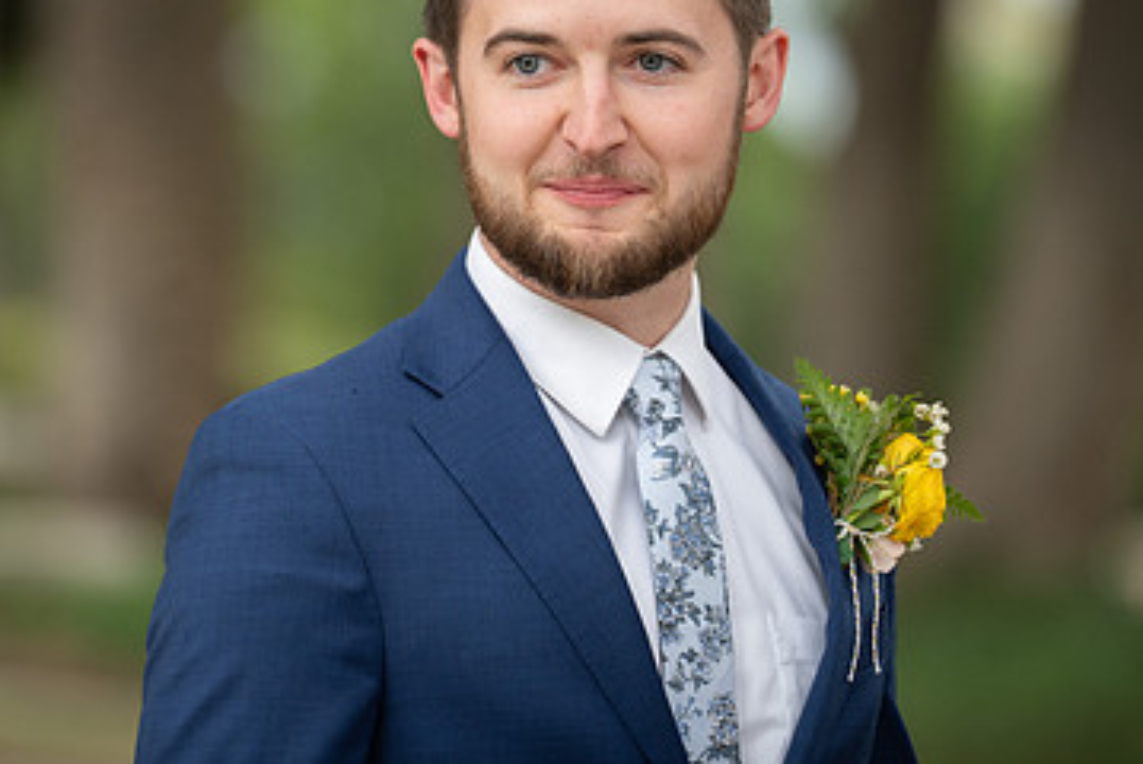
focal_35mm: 323
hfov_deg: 6.4
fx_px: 10263
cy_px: 221
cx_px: 388
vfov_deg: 4.3
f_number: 2.8
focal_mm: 200
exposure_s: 1/800
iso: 640
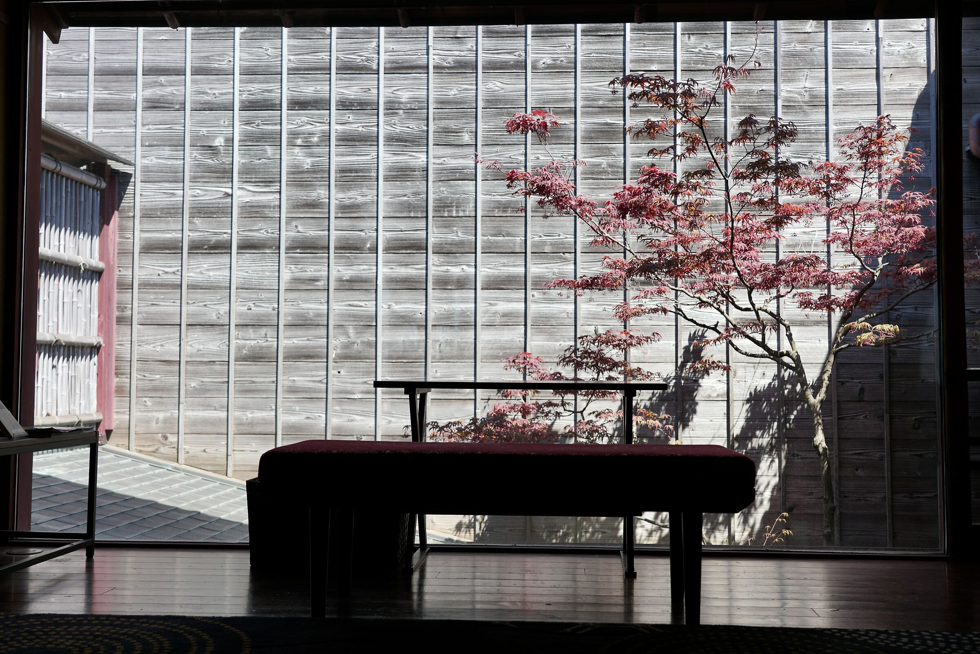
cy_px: 327
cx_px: 490
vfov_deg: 36.0
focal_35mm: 37
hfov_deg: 51.9
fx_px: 1007
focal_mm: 37
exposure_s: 1/160
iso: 100
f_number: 4.5
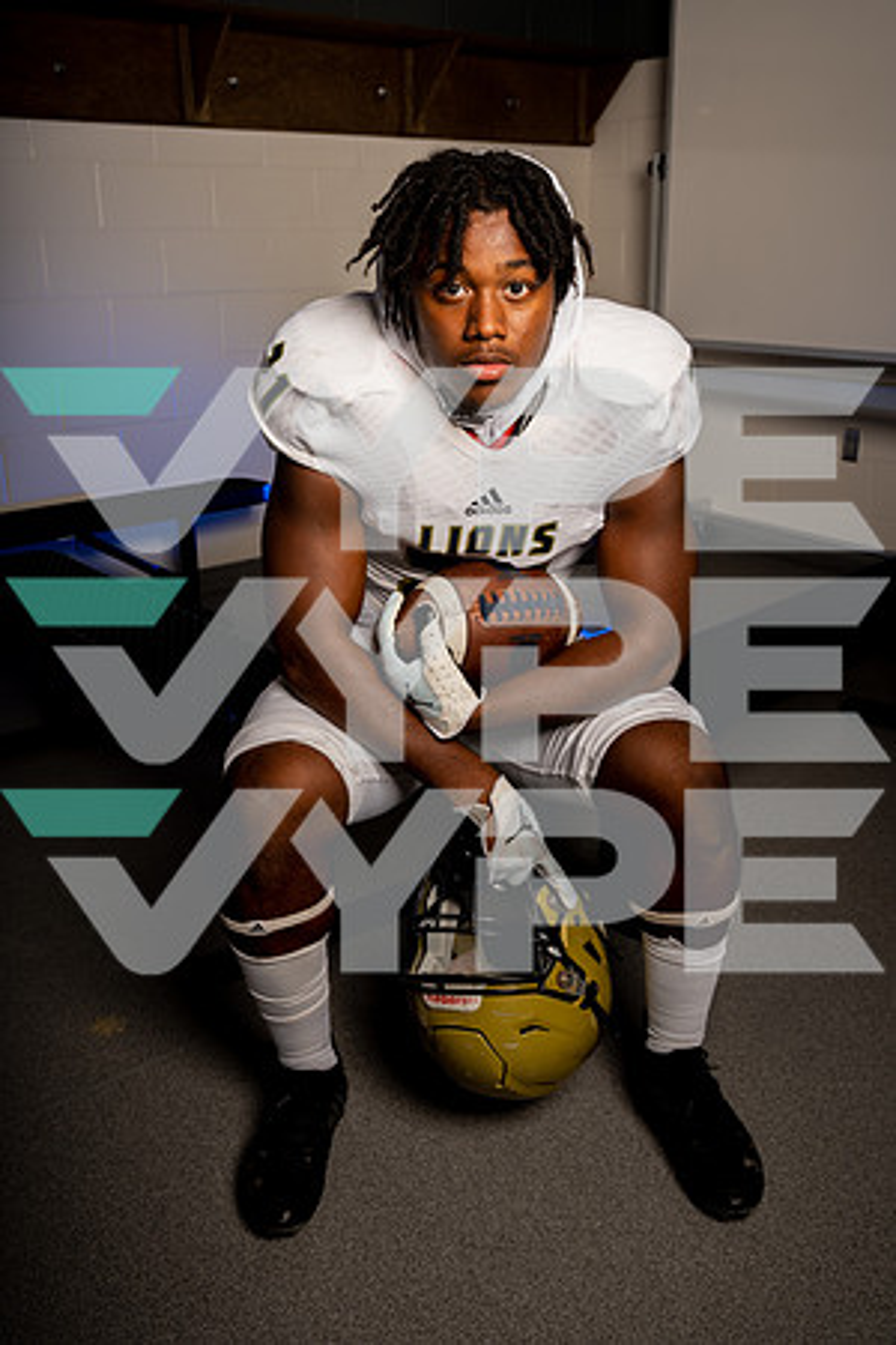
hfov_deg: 38.9
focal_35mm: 34
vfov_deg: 55.8
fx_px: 1269
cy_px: 672
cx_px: 448
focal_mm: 34
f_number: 8
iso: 64
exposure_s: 1/250
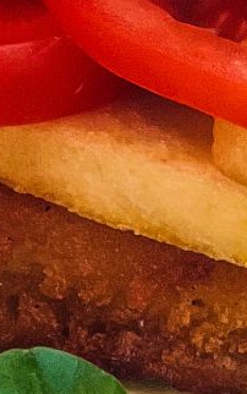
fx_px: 5220
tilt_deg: -37.9
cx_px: 180
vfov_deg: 4.3
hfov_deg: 2.7
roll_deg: -12.1
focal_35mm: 486
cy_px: 311
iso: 125
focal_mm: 9
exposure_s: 1/121
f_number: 2.8
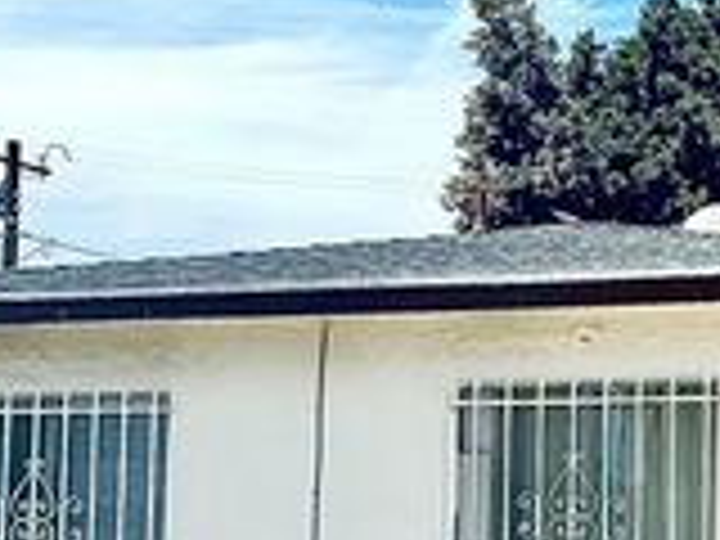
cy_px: 522
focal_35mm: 104
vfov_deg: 14.0
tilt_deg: +4.1
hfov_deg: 17.4
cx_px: 1017
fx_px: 2163
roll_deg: -0.2
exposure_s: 1/4651
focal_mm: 5.1
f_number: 1.6
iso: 50
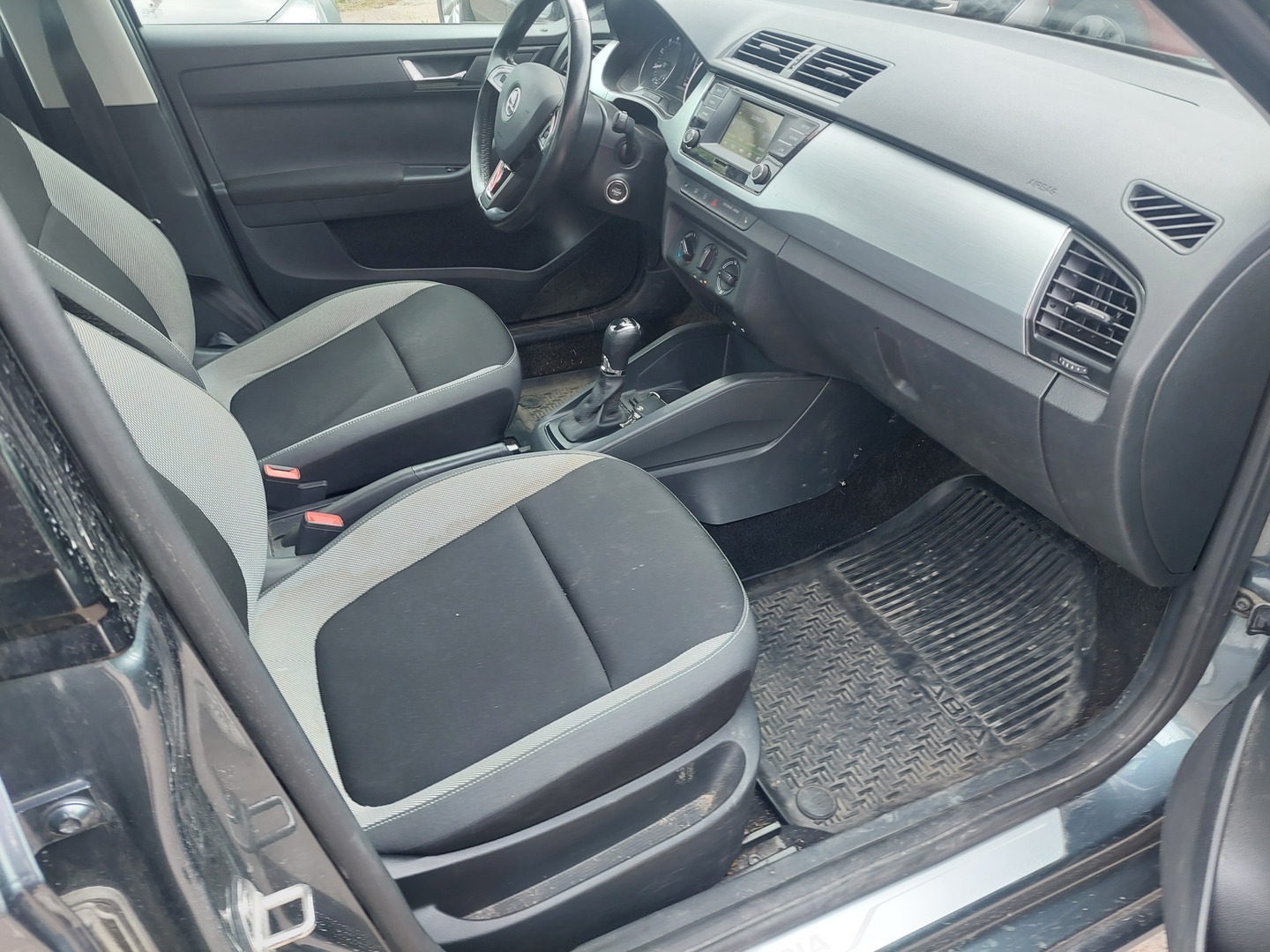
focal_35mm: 25
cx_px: 635
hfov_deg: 69.4
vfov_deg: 54.9
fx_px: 917
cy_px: 476
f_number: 1.8
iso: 50
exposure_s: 1/50
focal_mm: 5.23
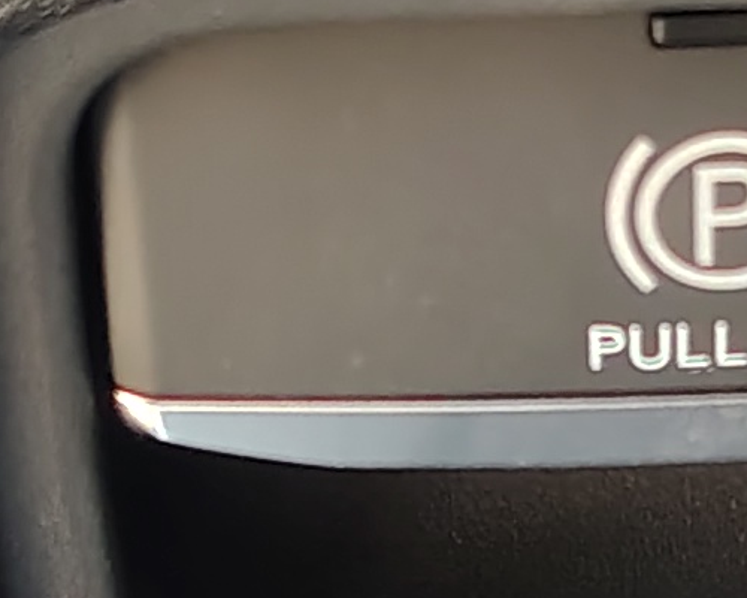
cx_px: 568
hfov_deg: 10.0
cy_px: 1087
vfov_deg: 7.8
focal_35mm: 192
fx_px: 4245
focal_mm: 5.56
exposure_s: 1/71.5
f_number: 1.8
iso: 800
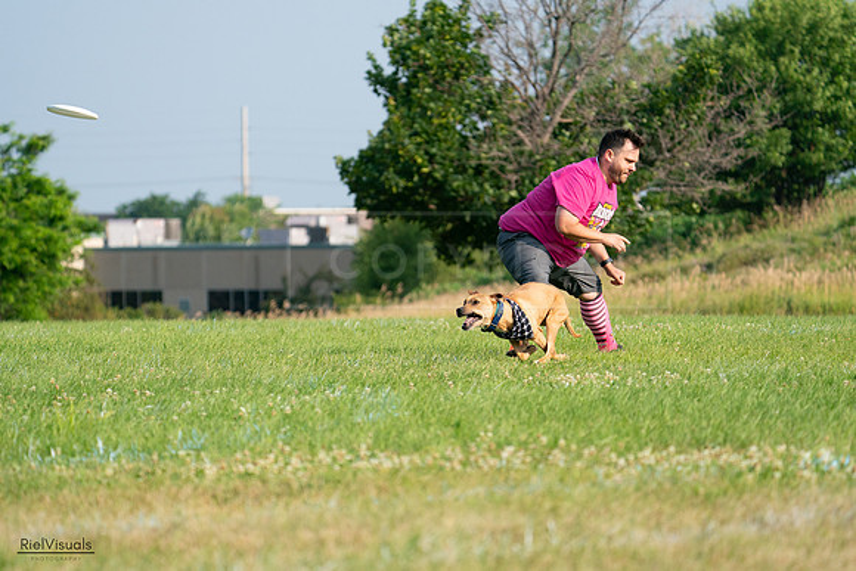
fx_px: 5089
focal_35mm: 214
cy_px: 286
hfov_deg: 9.6
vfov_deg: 6.4
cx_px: 428
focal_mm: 214
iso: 1000
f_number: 5.6
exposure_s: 1/4000
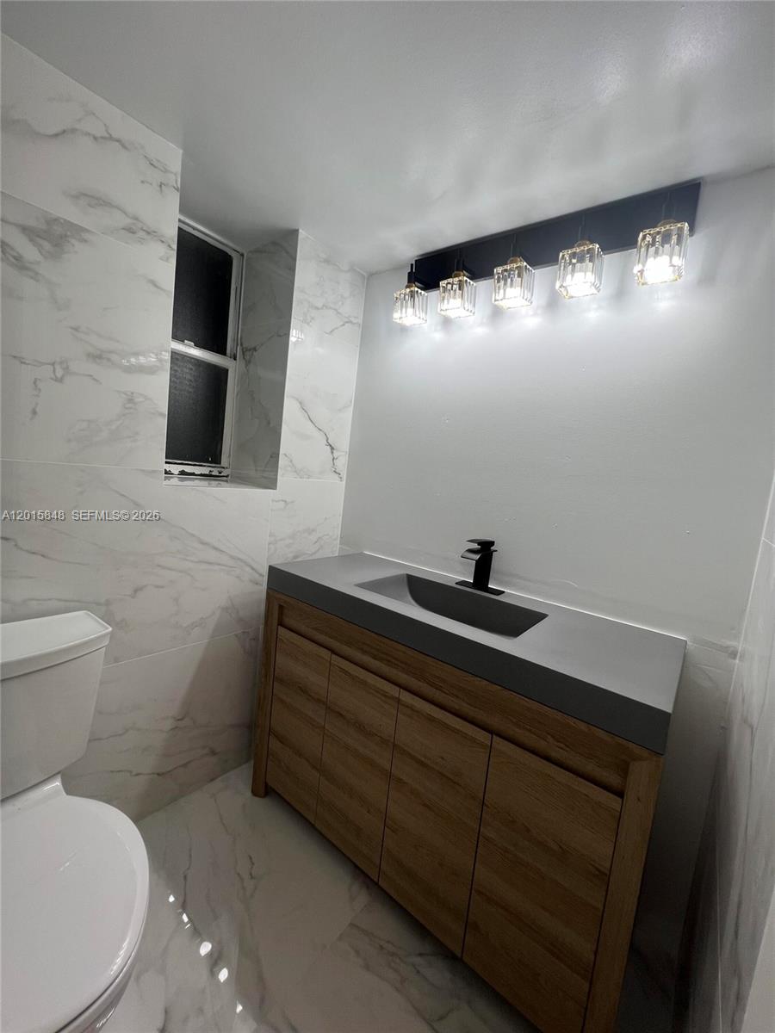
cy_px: 516
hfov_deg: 89.9
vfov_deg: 106.2
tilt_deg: -5.8
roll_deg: -6.0
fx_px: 388
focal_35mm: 13
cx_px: 388
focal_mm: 1.57
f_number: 1.8
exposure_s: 1/120
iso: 50
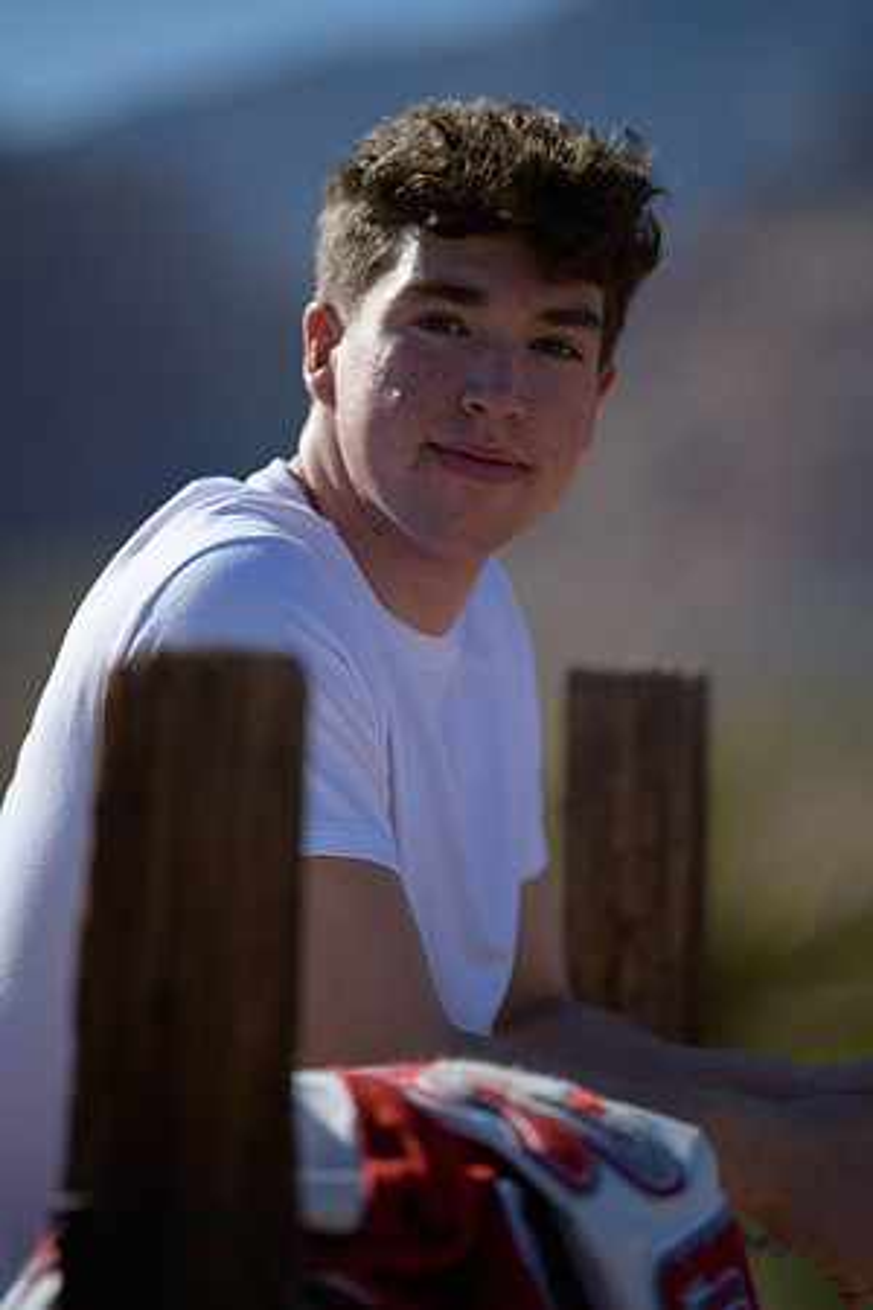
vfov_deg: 11.4
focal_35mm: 180
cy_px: 655
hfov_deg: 7.6
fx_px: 6547
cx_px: 436
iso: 200
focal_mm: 180
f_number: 2.8
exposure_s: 1/5000
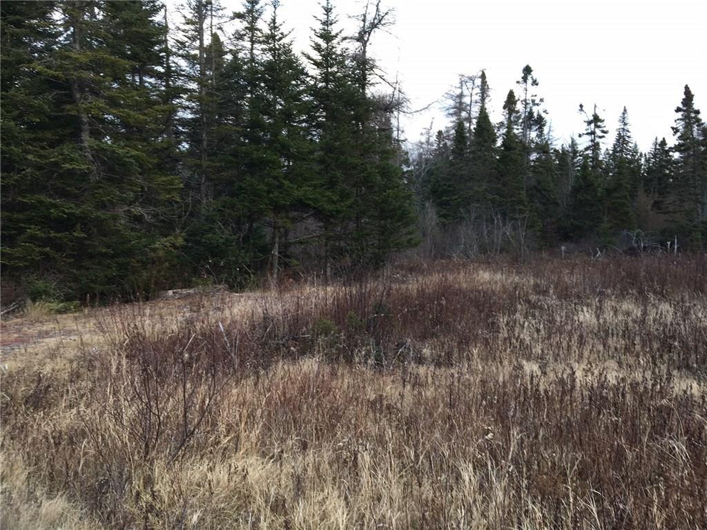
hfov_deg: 61.7
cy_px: 265
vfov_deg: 48.2
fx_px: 592
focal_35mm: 29
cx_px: 354
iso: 25
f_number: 2.2
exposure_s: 1/60
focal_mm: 4.15
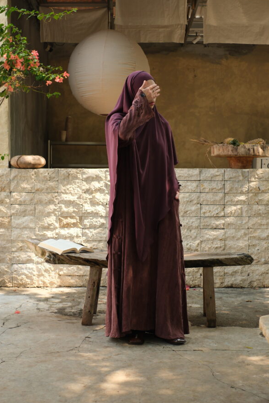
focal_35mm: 54
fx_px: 605
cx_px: 134
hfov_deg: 25.1
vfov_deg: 36.9
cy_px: 204
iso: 640
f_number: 5.6
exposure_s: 1/250
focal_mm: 35
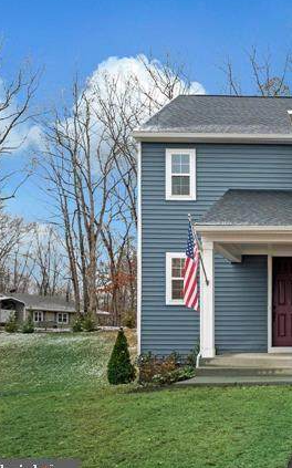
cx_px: 392
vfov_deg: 38.9
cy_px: 222
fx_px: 663
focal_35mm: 52
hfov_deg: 22.0
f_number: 5.6
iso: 140
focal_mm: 30
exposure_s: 1/250
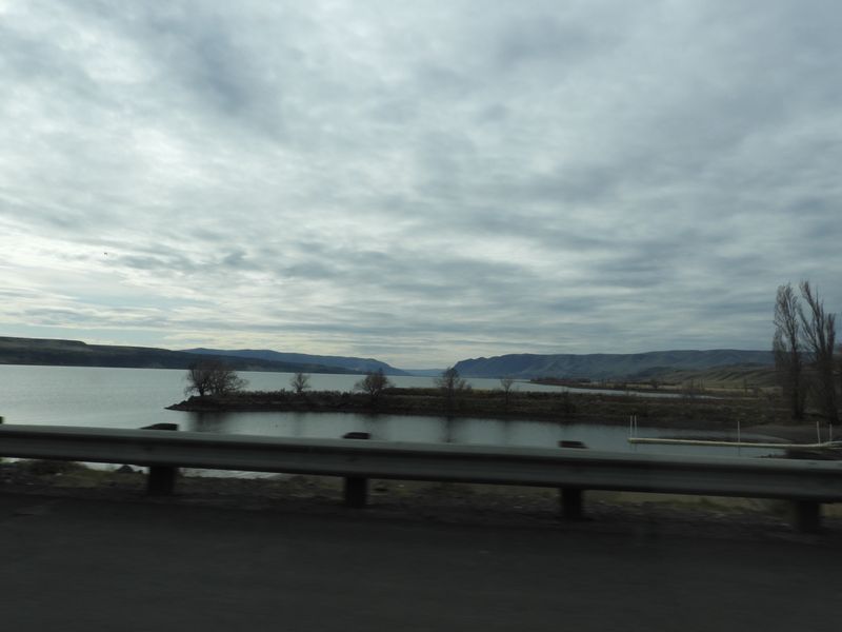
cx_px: 421
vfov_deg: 56.8
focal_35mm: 24
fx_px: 584
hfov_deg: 71.6
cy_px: 316
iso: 100
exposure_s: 1/400
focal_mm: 4.3
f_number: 8
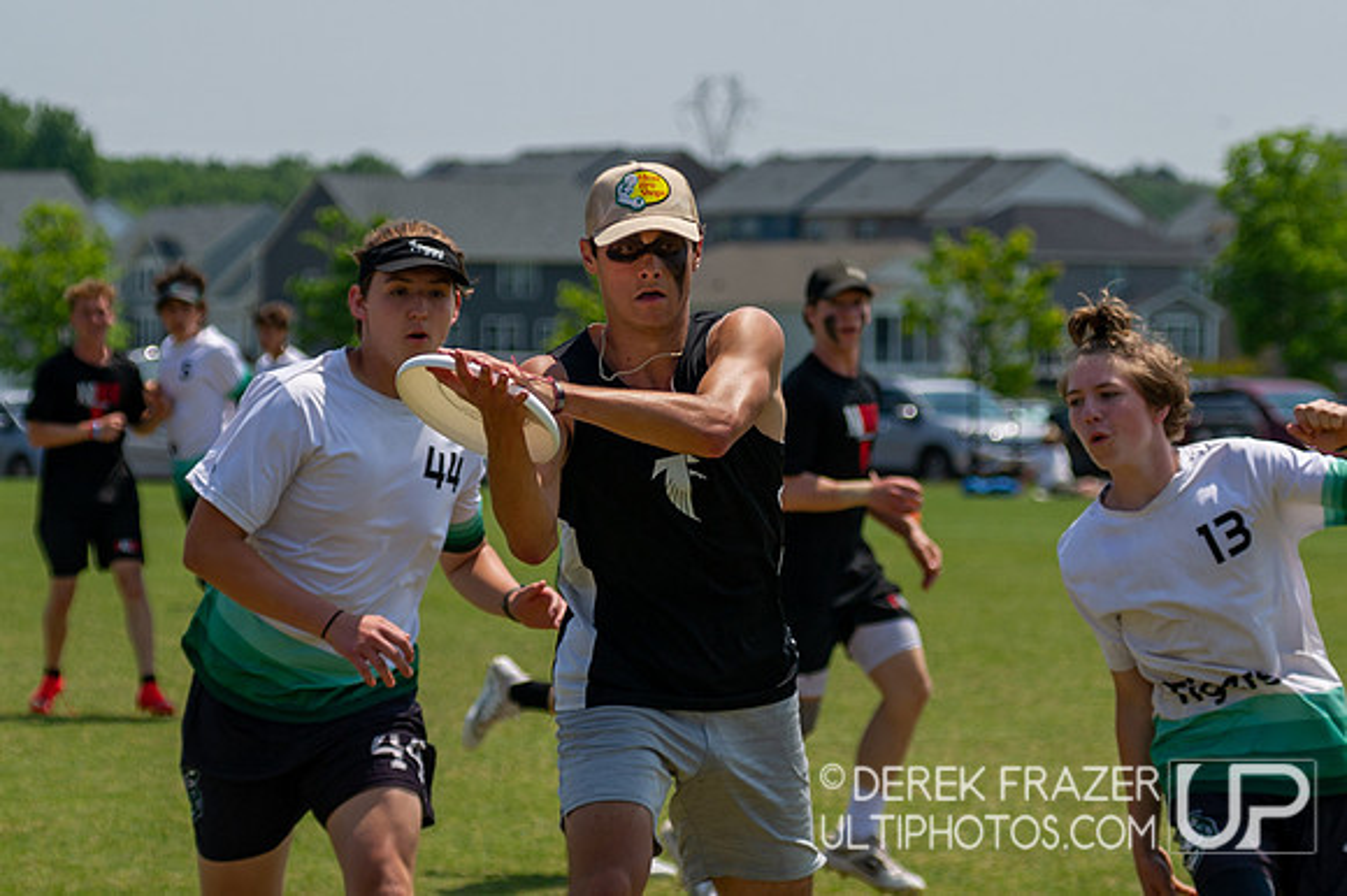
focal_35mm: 210
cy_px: 497
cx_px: 652
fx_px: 7855
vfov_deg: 6.5
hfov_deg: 9.8
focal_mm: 110
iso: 220
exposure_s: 1/3200
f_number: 4
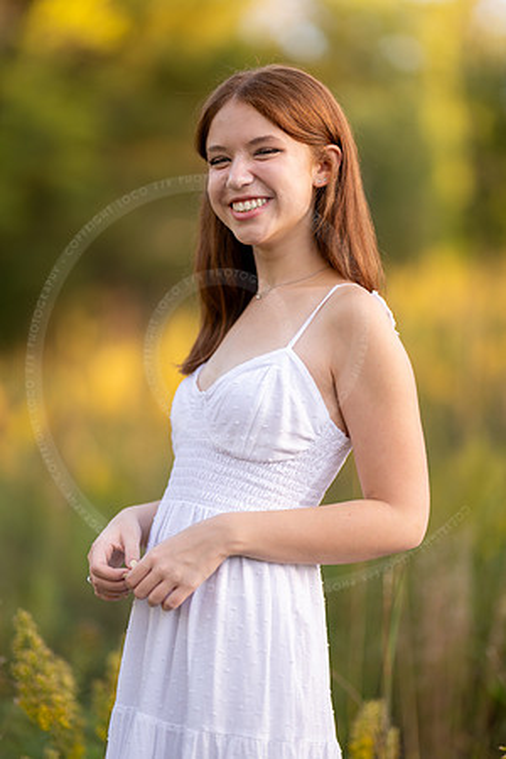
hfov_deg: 16.1
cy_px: 380
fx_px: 1792
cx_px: 253
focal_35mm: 85
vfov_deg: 23.9
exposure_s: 1/1000
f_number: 1.2
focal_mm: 85
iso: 100
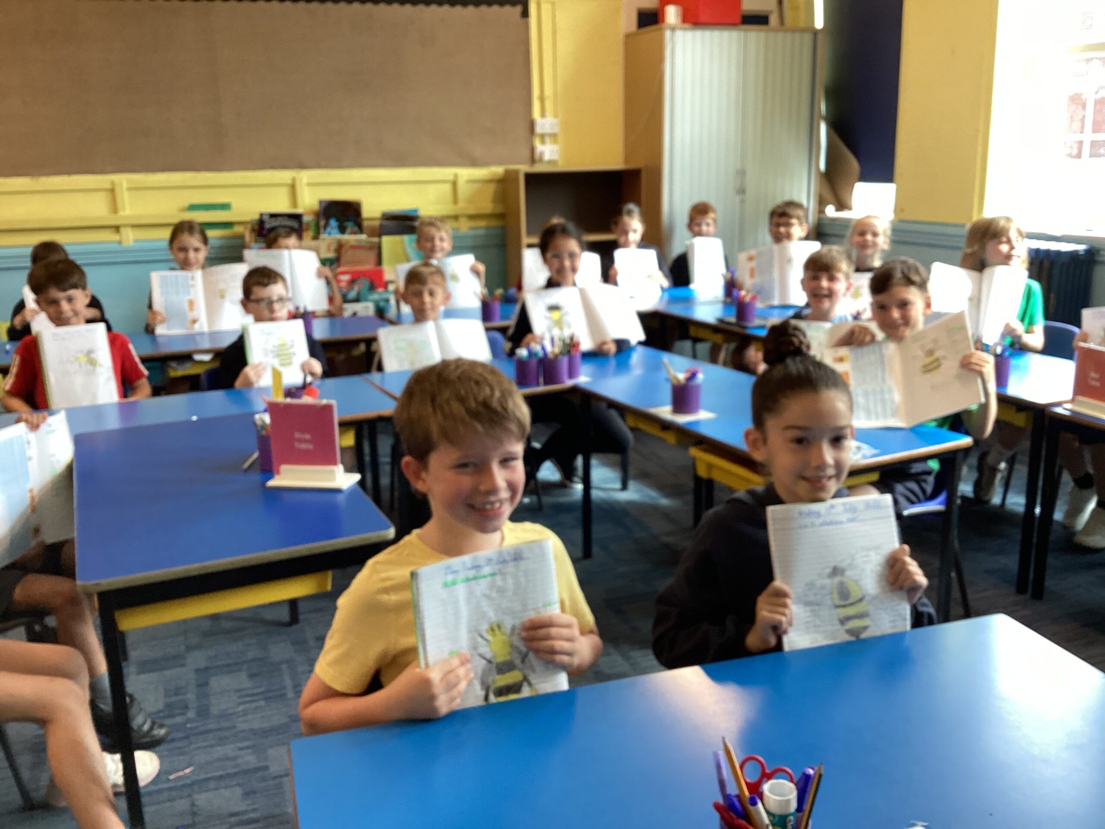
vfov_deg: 45.4
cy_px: 414
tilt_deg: -14.2
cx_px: 552
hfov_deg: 58.4
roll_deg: +1.6
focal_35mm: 31
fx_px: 990
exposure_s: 1/60
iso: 64
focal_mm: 3.3
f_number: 2.4
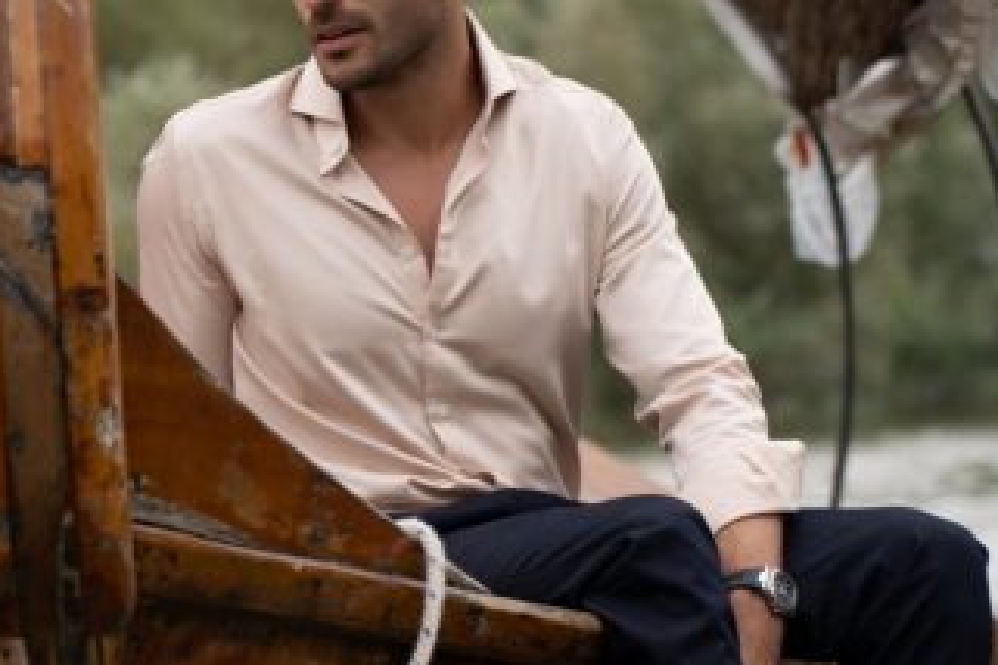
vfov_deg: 5.7
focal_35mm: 239
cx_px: 193
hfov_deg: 8.6
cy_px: 514
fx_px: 6625
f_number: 3.2
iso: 200
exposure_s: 1/1000
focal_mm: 75
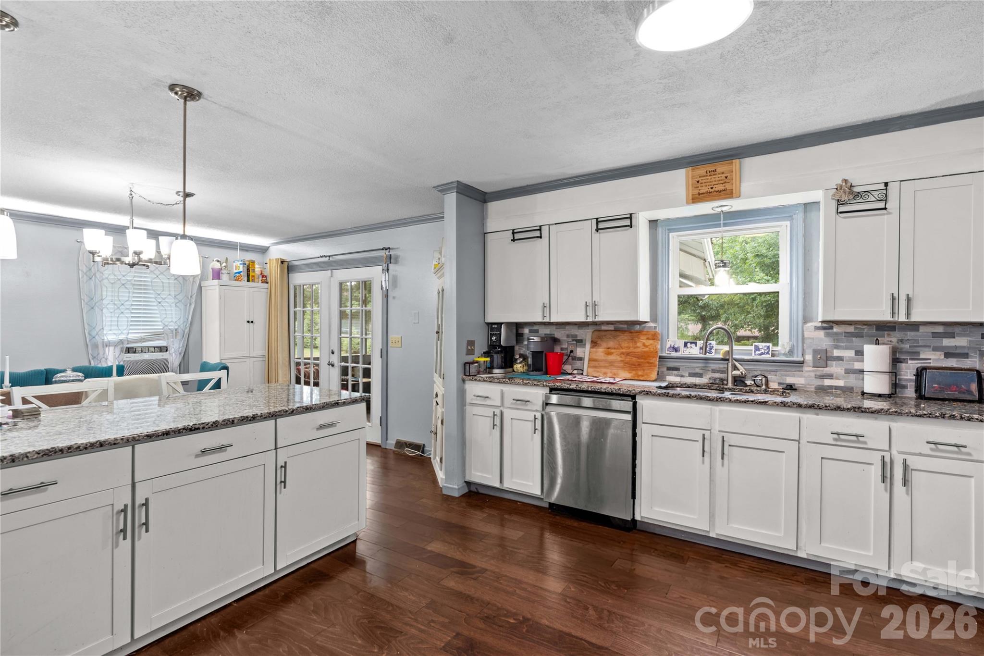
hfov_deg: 96.7
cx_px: 492
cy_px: 328
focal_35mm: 16
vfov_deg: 73.7
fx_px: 437
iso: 100
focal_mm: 16
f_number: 8
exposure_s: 1/1.67
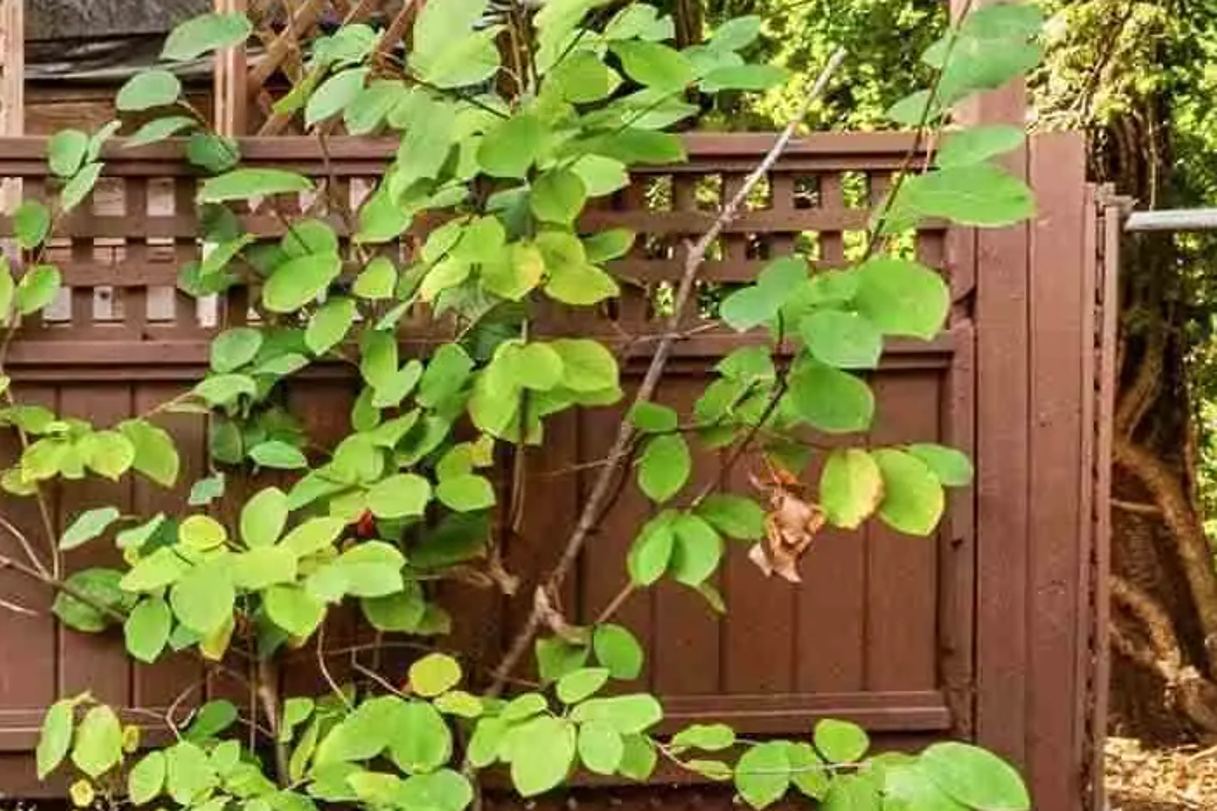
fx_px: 2000
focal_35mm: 59
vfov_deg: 22.9
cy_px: 399
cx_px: -295
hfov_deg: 28.7
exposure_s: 1/3
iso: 250
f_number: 10
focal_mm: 9
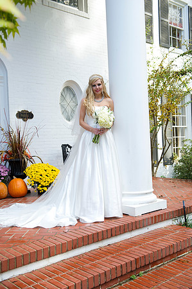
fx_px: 321
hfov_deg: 33.3
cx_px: 96
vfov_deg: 48.5
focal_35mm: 40
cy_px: 144
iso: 400
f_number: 5
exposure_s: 1/200
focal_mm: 40
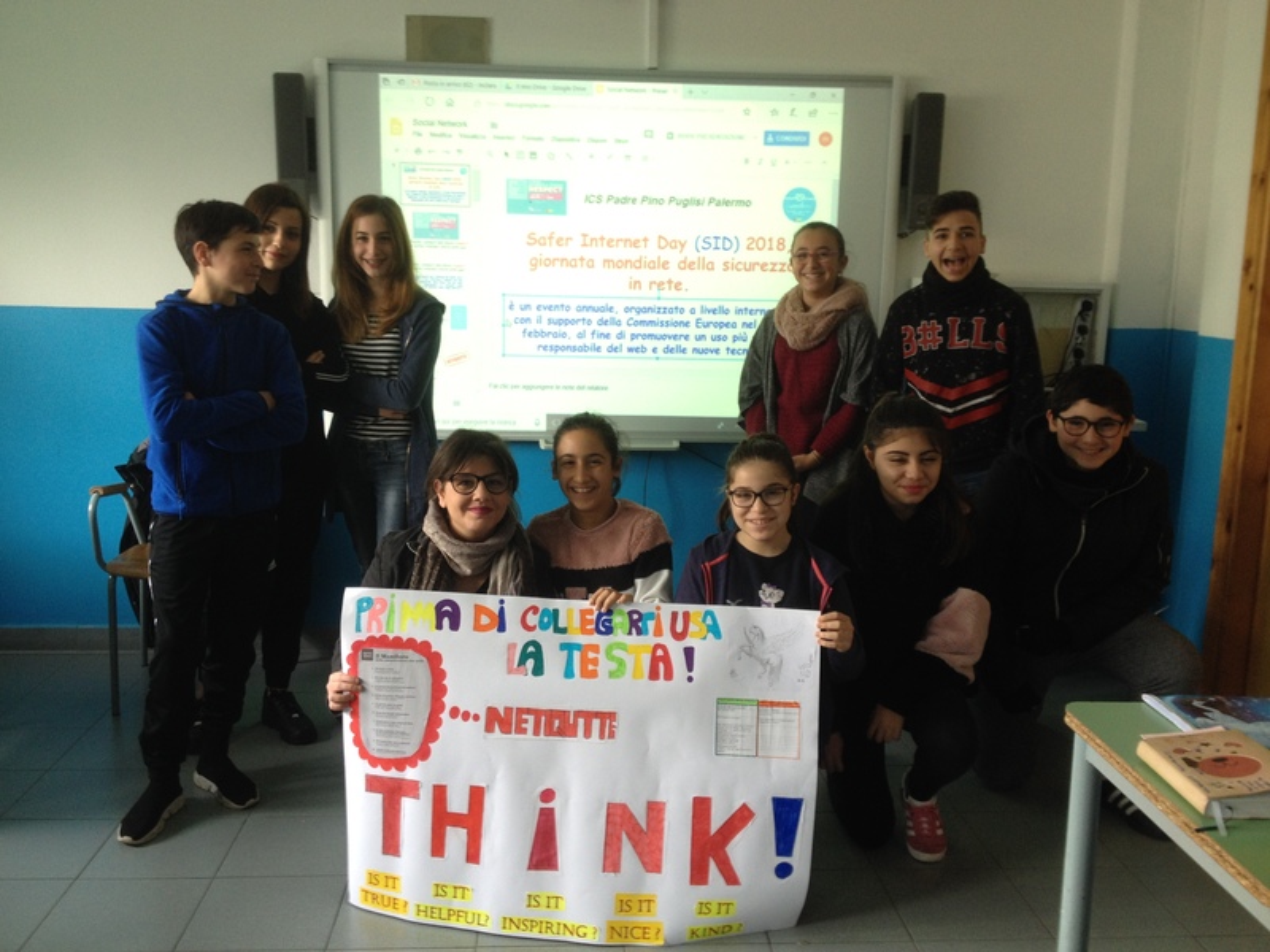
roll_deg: -0.2
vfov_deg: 40.7
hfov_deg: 52.6
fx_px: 1284
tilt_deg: -12.0
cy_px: 476
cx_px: 635
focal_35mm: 35
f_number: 2.4
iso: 80
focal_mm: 4.28
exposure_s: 1/20
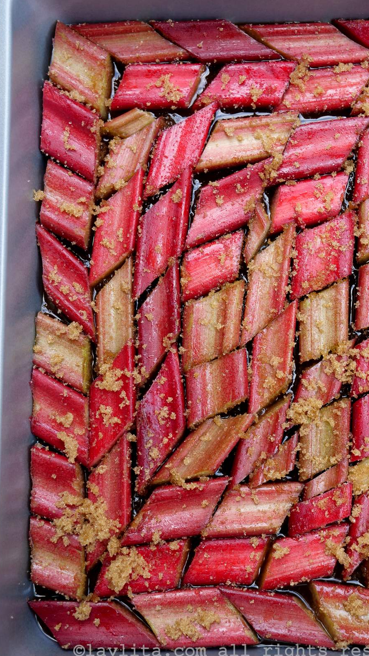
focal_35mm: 55
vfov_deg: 37.9
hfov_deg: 21.7
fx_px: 957
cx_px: 244
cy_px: 329
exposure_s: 1/60
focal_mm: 25
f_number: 3.5
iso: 200
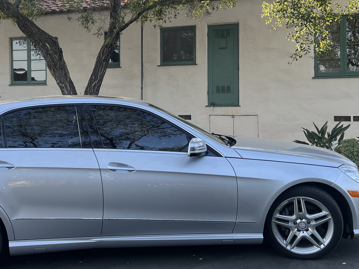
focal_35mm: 52
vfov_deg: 27.9
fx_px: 539
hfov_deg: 36.3
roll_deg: +0.8
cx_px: 112
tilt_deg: -0.4
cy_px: 94
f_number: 1.5
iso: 50
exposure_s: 1/509
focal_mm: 5.7
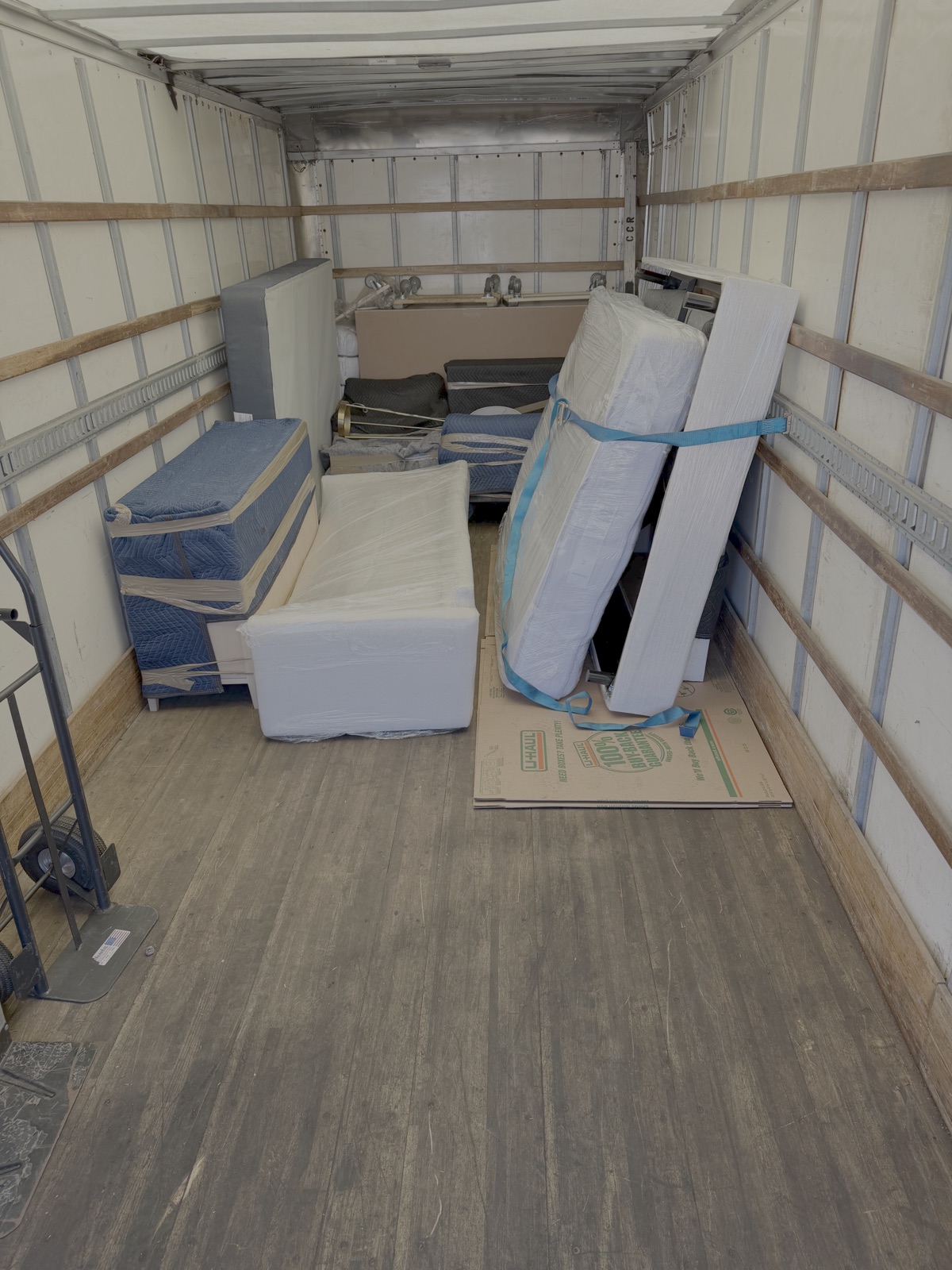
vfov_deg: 71.6
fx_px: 880
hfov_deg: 56.8
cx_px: 476
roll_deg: +2.7
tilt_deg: -27.4
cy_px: 635
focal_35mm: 24
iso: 64
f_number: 1.78
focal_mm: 6.76
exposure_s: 1/262
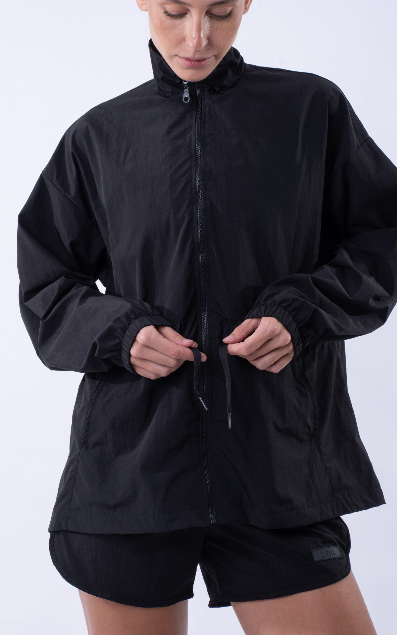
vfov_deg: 24.1
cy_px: 319
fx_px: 1489
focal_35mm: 86
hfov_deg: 15.2
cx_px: 204
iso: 160
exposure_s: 1/160
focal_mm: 56
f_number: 14
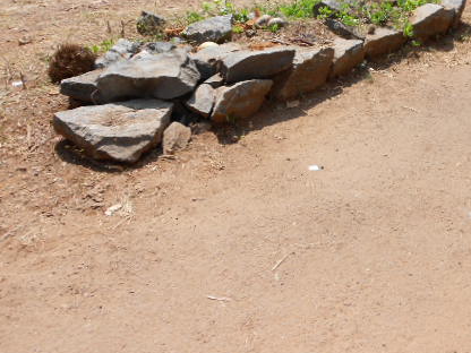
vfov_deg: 35.3
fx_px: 544
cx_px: 335
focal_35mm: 40
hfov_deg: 45.6
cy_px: 98
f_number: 3.2
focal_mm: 4.6
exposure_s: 1/500
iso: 80
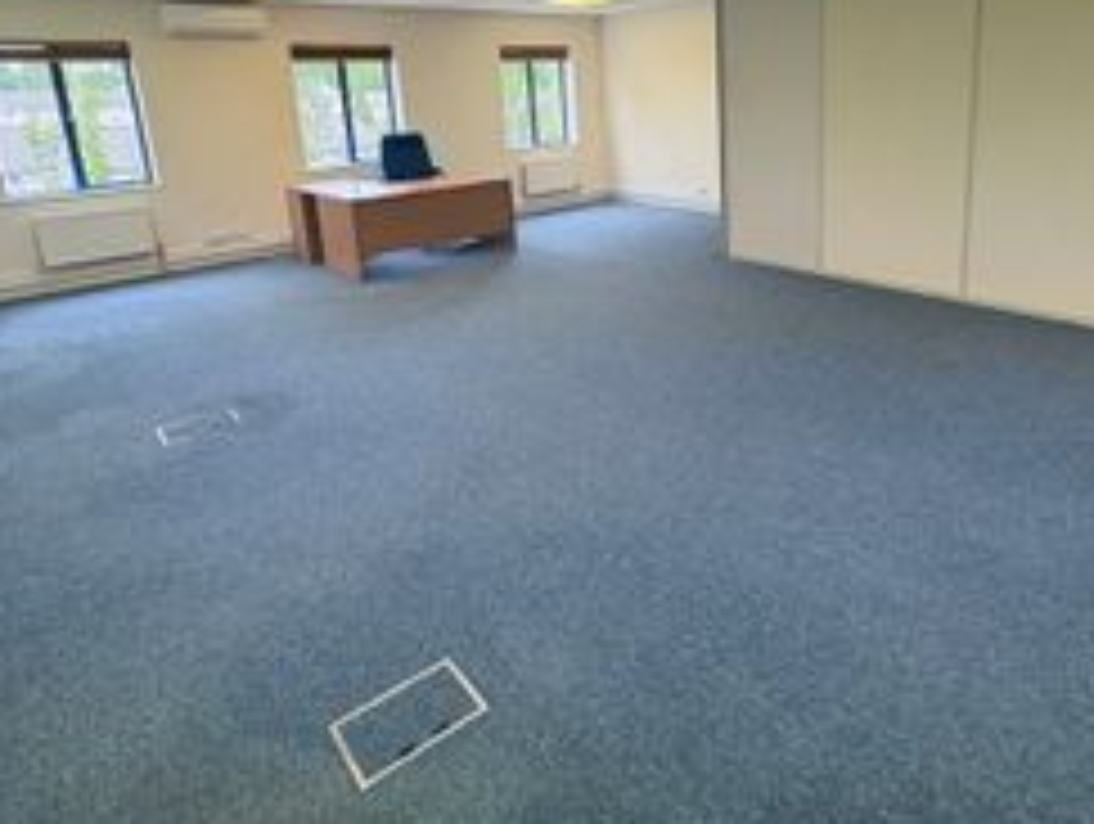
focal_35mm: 23
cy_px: 257
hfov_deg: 72.8
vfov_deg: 57.3
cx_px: 671
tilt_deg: -12.7
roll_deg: +2.8
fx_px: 728
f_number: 2.2
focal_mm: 2.22
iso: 160
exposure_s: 1/100
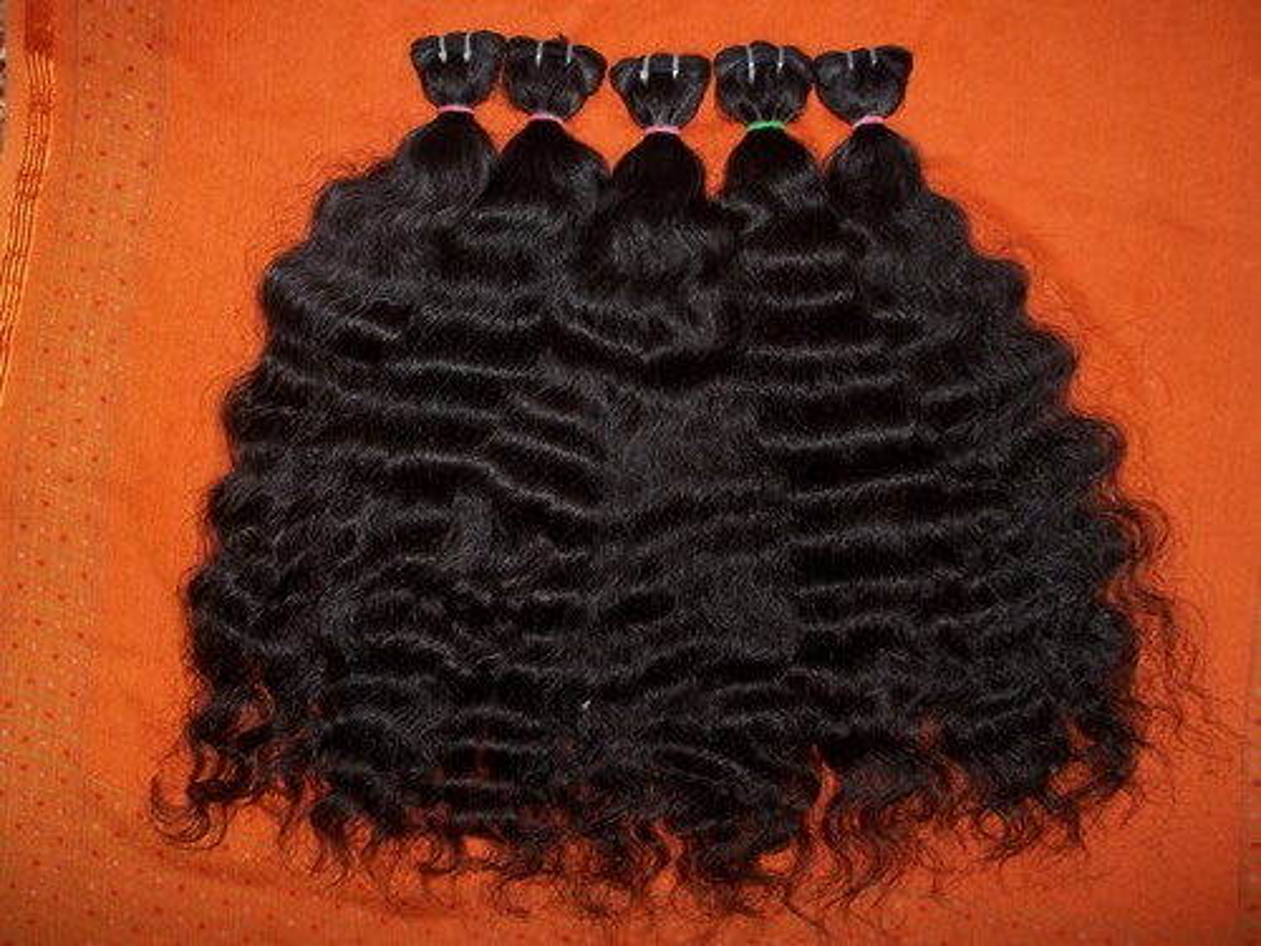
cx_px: 630
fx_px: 1202
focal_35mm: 33
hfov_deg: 55.4
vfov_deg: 42.9
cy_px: 473
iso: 64
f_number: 3.3
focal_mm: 5.9
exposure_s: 1/30
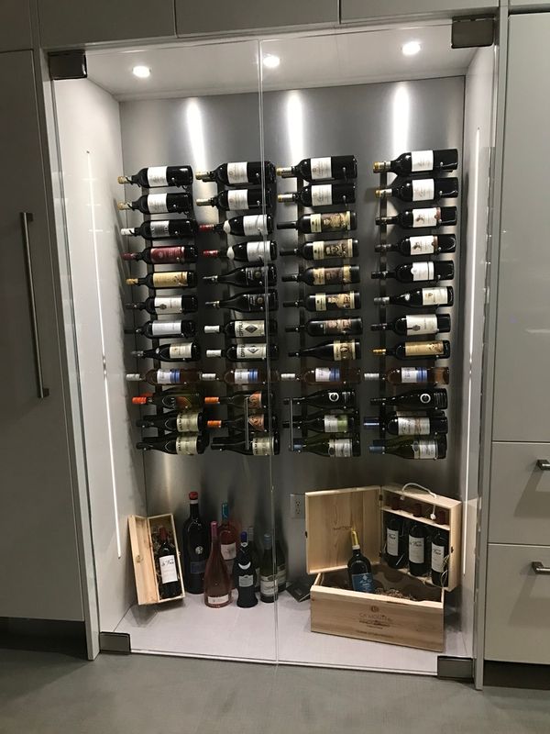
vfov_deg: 63.4
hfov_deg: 49.7
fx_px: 593
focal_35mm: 28
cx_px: 275
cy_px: 367
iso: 50
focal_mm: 3.99
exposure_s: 1/15
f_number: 1.8
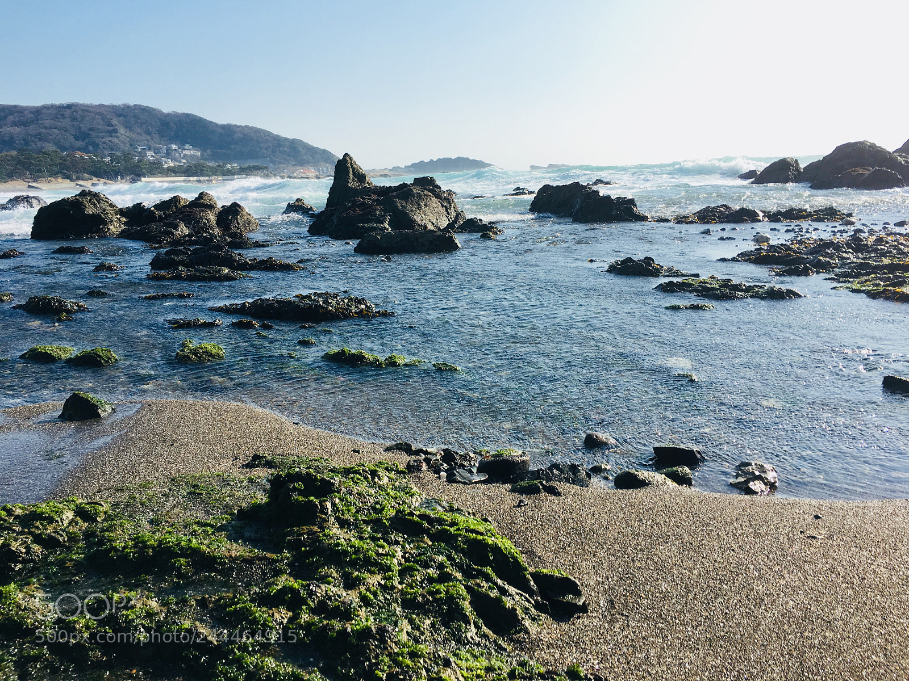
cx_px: 454
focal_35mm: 29
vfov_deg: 48.2
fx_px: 762
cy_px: 340
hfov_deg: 61.7
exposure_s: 1/1304
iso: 25
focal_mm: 4.15
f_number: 2.2
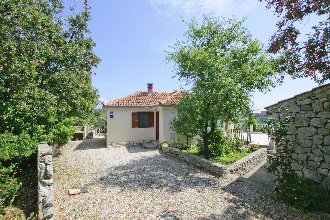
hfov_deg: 100.4
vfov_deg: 77.3
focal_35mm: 15
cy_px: 110
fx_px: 137
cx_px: 165
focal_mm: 10
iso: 200
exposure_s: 1/400
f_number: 10
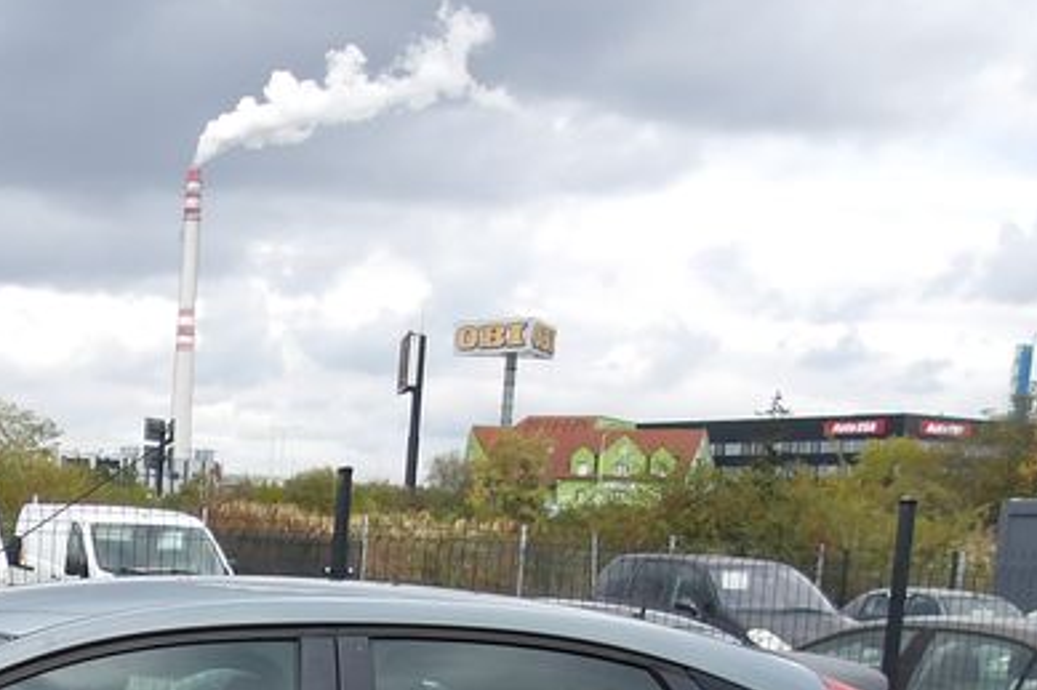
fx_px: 2131
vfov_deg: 17.1
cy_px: 948
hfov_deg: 25.6
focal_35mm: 74
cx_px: -59
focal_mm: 4.9
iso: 100
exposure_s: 1/622
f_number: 3
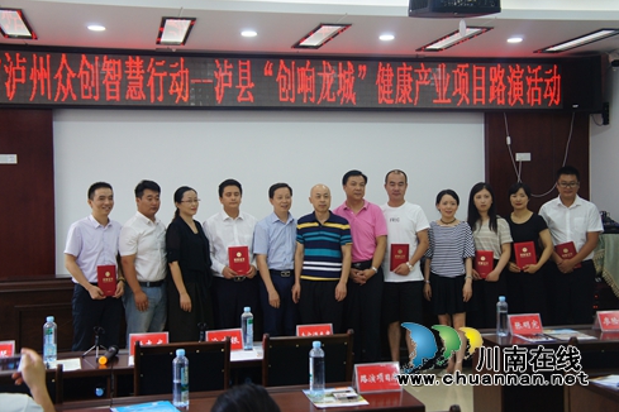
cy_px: 205
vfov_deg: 27.5
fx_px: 842
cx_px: 315
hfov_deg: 40.3
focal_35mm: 49
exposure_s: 1/60
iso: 640
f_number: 4
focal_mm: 32
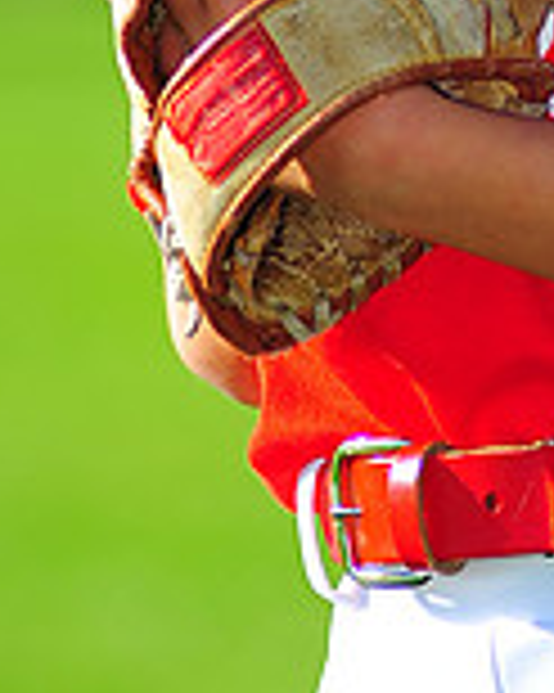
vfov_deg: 3.0
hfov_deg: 2.4
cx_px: 617
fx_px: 13027
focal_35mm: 635
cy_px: -374
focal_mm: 180
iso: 200
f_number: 4
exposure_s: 1/1000
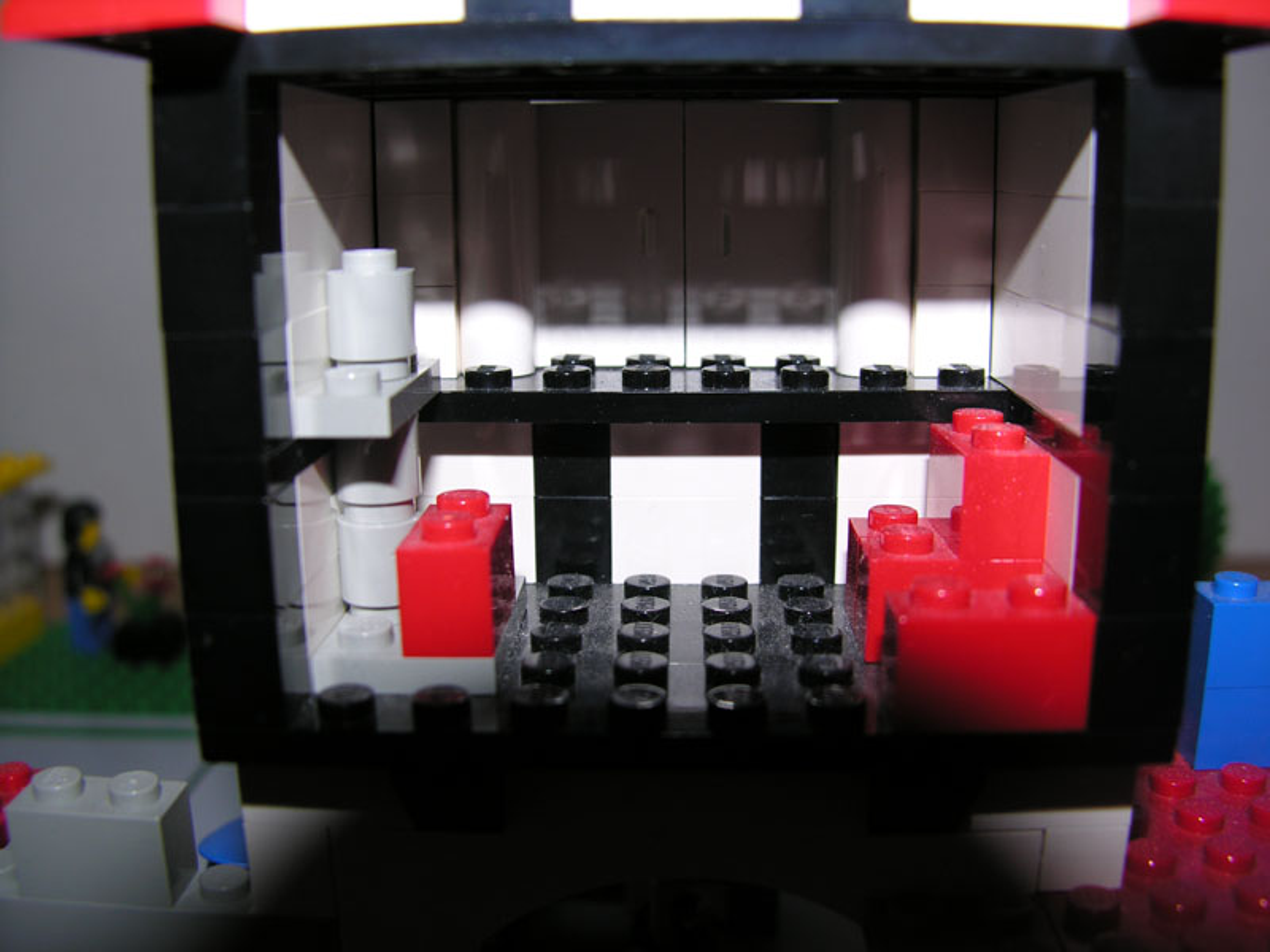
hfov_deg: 52.6
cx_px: 635
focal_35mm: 35
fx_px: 1284
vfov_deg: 40.7
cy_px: 476
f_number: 2.8
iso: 50
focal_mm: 8.9
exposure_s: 1/60.1
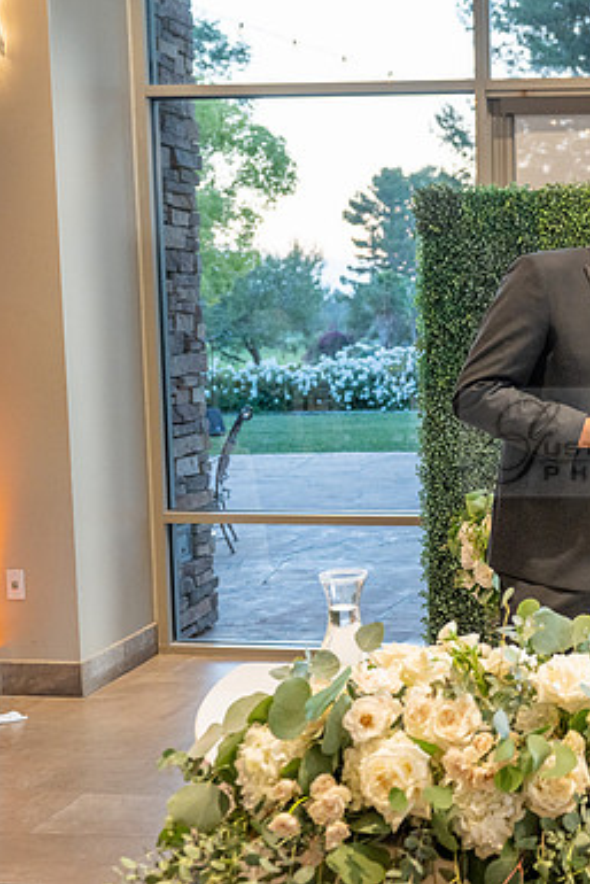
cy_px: 436
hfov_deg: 25.9
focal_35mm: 48
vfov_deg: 41.1
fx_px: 1179
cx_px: 651
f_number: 3.5
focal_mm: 28
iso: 800
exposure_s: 1/200
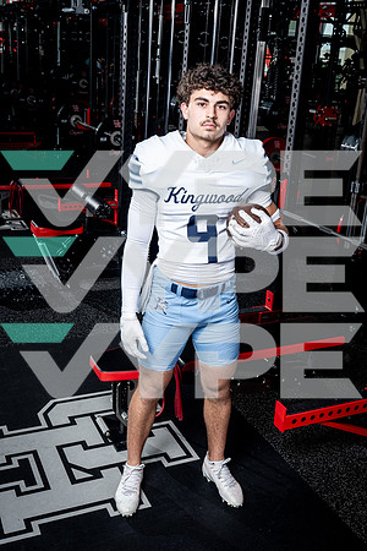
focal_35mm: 40
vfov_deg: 48.5
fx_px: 612
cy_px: 276
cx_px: 184
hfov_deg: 33.4
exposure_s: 1/250
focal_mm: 40
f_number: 9
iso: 640
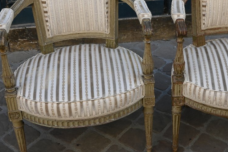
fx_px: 385
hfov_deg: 32.8
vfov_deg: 22.2
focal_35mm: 61
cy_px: 47
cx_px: 148
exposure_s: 1/250
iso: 200
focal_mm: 25
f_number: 5.6
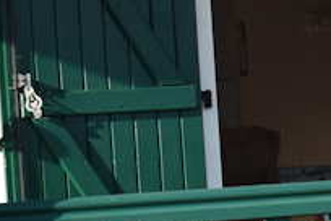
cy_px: 281
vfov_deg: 4.3
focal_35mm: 321
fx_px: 2955
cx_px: 878
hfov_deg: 6.1
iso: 200
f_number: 8
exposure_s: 1/250
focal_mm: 31
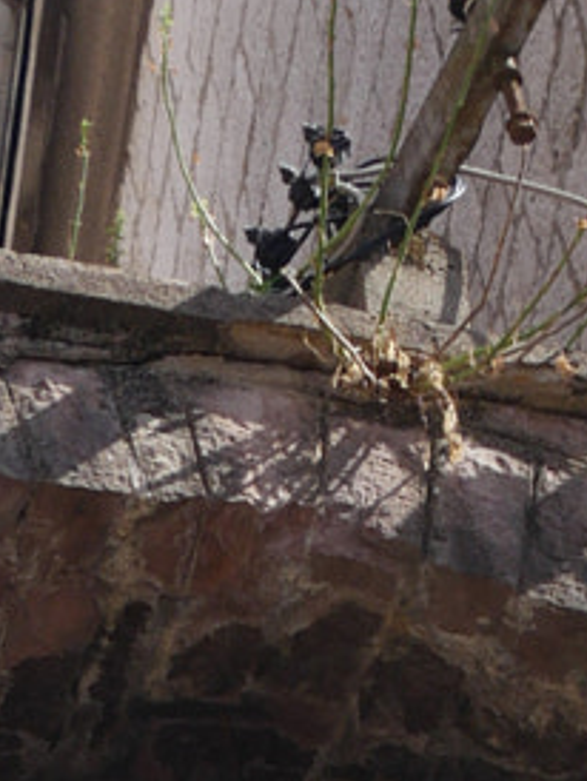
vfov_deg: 7.7
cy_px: 1650
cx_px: 653
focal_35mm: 245
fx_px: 5531
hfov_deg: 6.0
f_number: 6.3
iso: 200
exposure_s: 1/250
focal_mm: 21
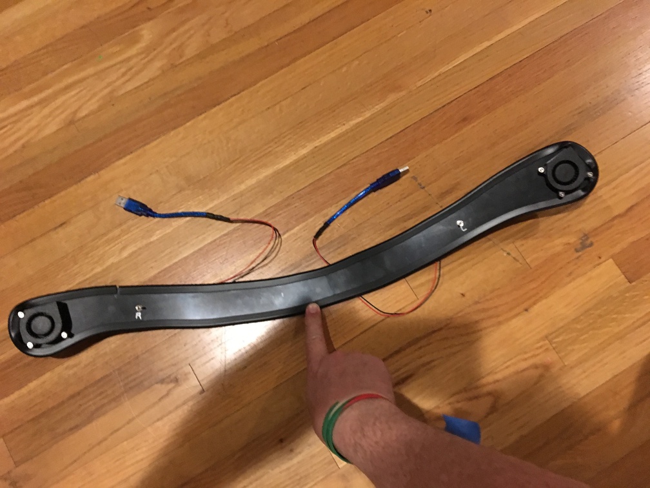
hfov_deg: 61.7
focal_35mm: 29
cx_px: 325
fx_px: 545
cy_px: 244
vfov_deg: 48.2
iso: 500
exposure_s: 1/15
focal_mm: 4.15
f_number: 2.2
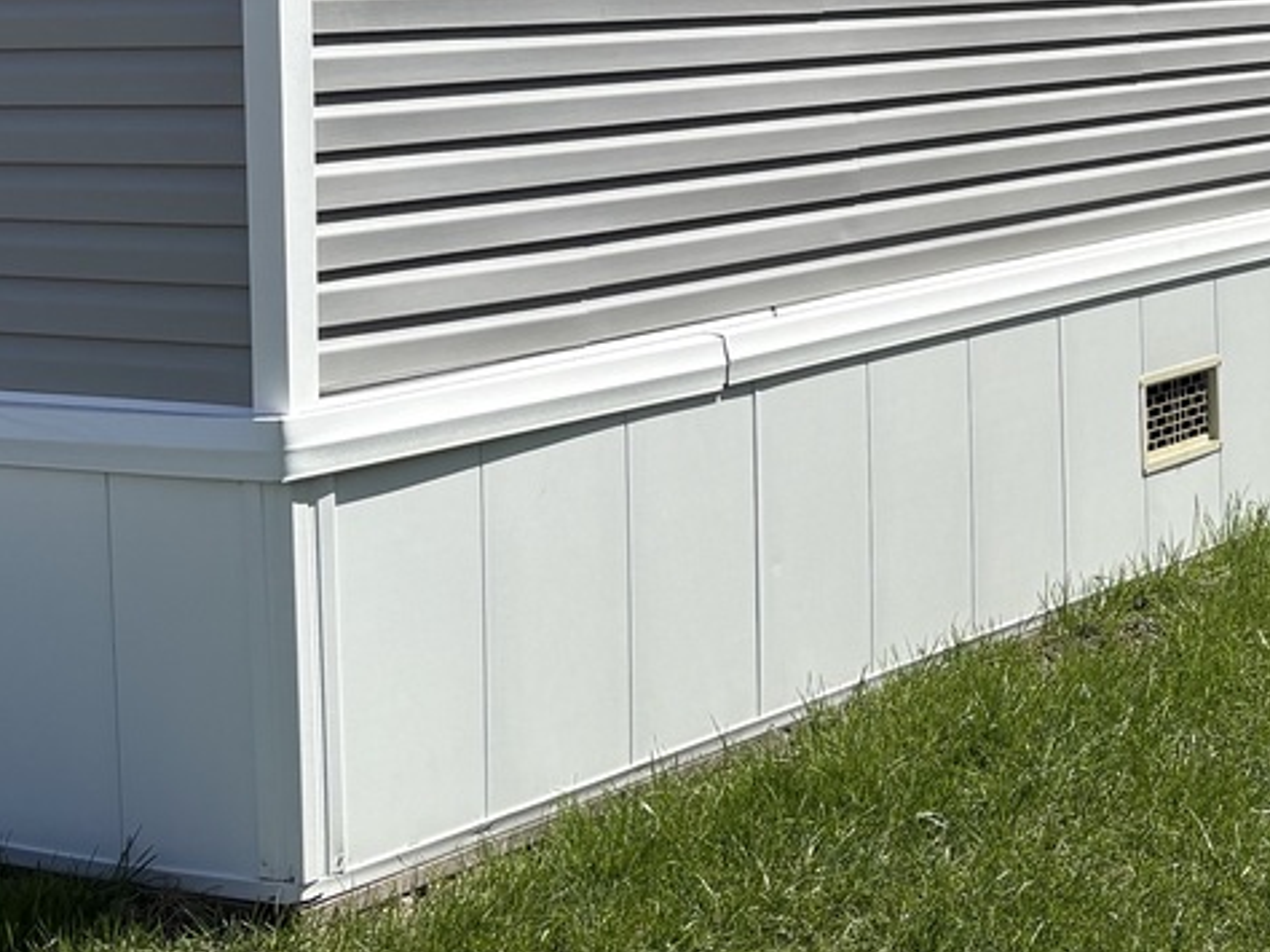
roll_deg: +1.2
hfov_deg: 24.0
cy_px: -161
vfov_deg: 17.8
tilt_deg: +1.8
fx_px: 2897
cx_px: 1149
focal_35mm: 79
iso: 50
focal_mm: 5.96
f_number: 1.6
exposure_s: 1/4950
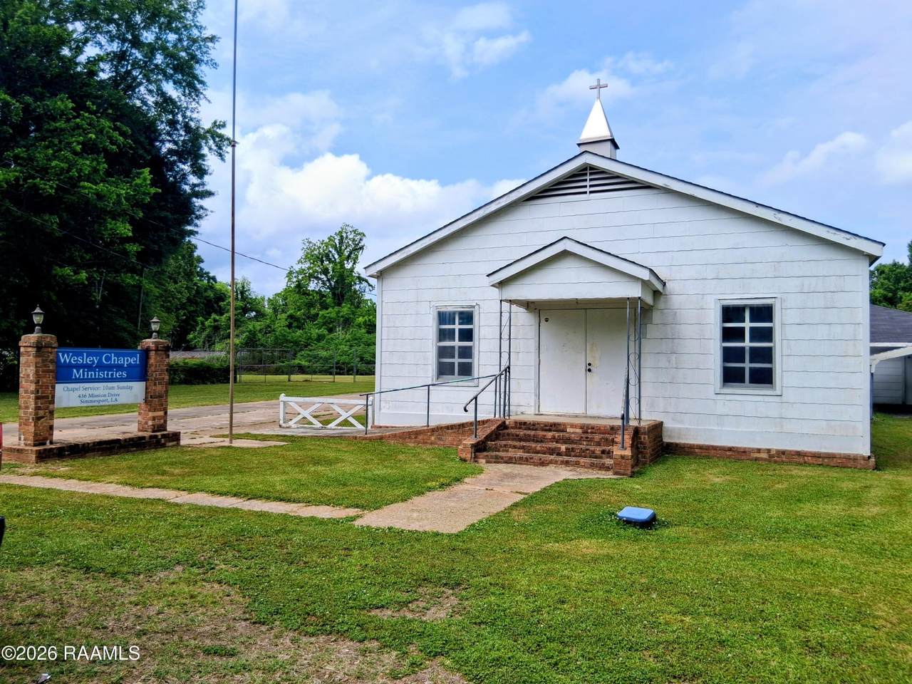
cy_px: 342
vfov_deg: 53.1
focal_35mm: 26
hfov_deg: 67.3
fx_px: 685
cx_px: 456
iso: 25
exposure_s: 1/703
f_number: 1.8
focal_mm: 3.98
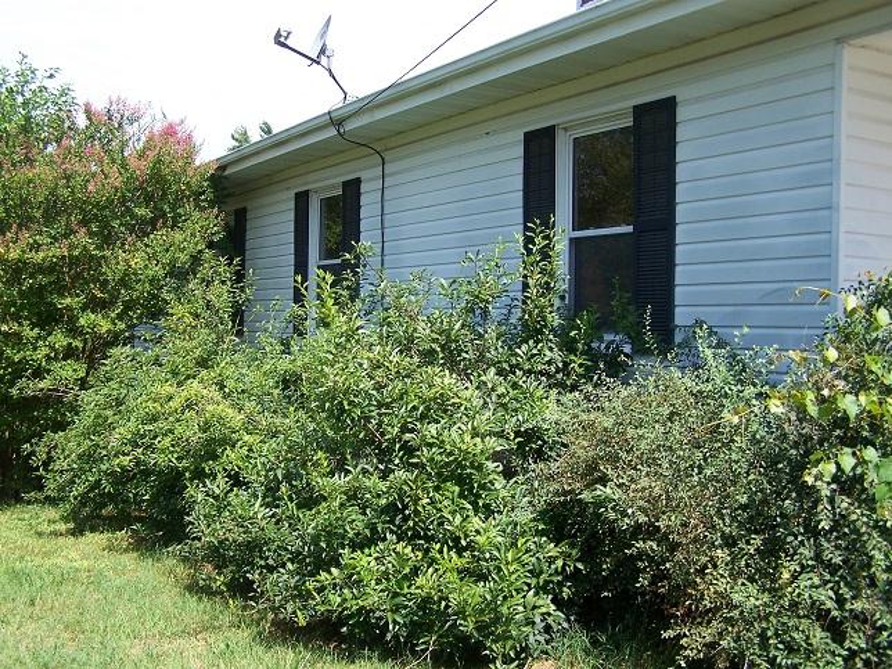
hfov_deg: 49.0
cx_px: 446
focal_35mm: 38
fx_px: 979
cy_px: 334
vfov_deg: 37.7
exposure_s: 1/640
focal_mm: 6.3
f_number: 2.8
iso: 80
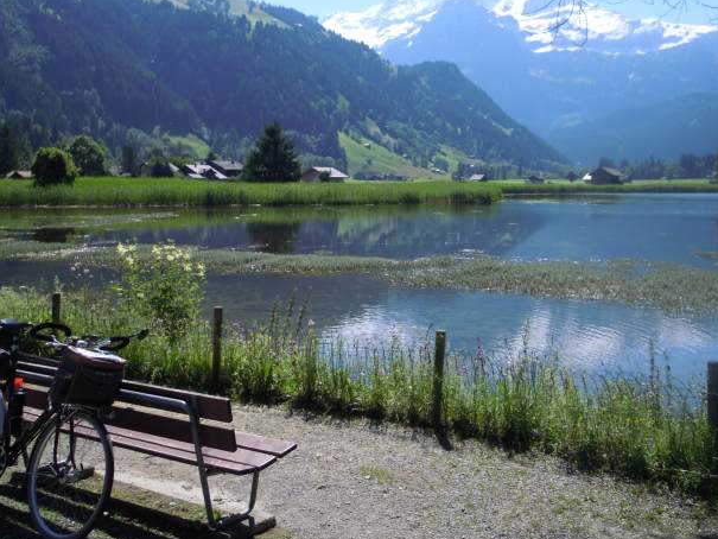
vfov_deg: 38.5
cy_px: 218
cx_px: 417
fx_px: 768
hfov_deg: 49.9
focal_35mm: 37
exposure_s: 1/200
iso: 100
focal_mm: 5
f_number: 7.6
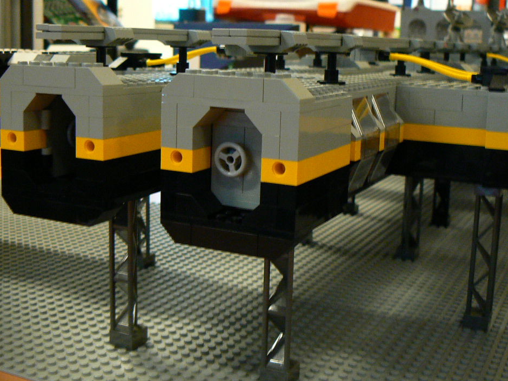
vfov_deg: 29.6
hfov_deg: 38.9
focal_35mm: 49
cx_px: 273
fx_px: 719
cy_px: 155
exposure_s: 1/10
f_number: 2.8
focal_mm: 6
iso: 200
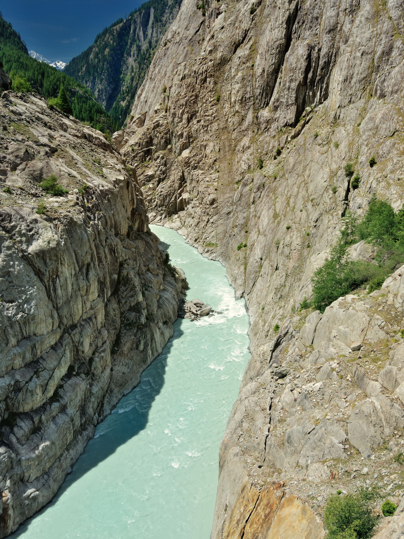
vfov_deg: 54.0
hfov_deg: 41.8
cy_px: 273
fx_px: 529
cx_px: 204
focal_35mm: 34
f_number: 4
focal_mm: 7
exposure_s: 1/200
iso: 80
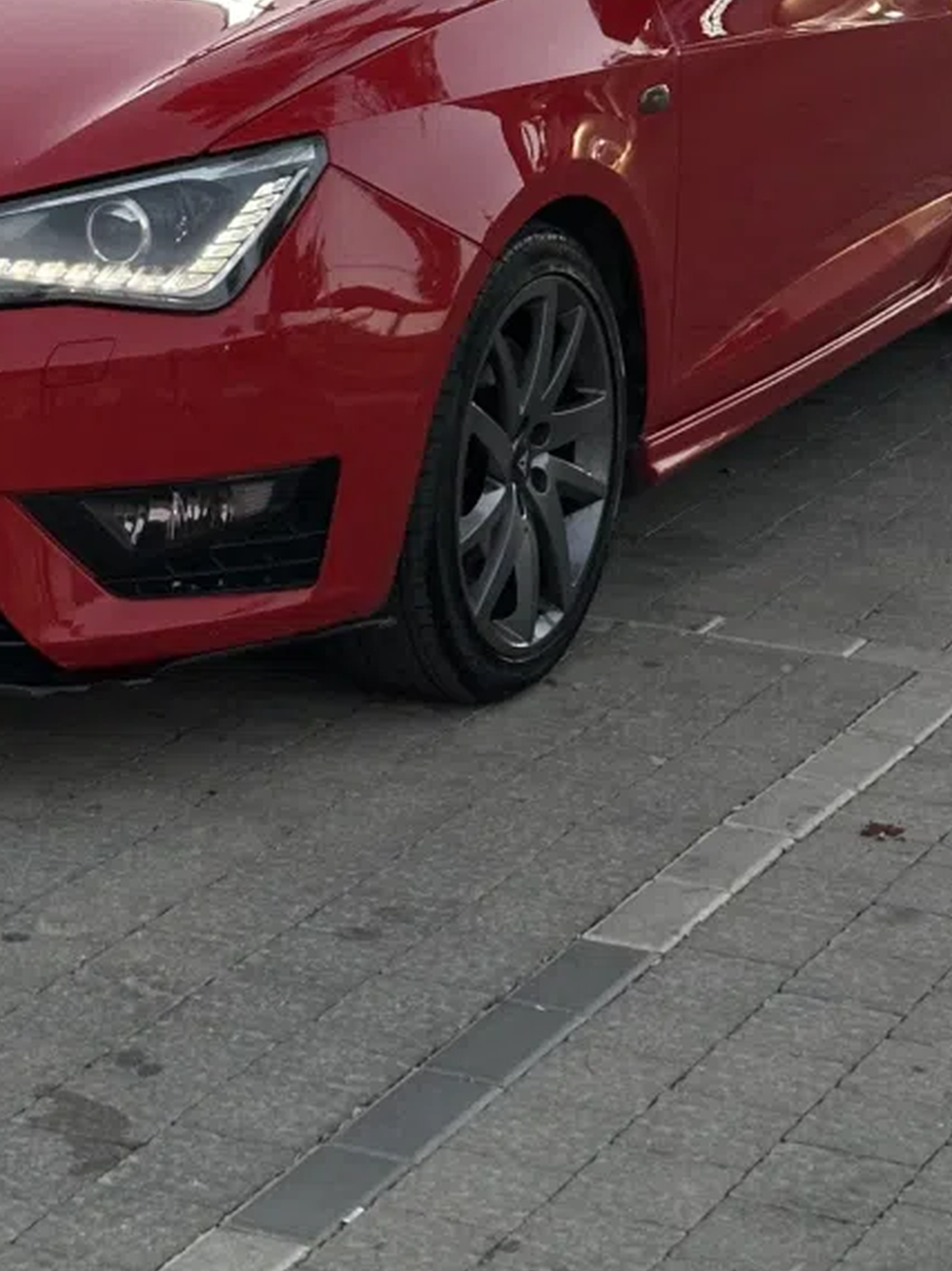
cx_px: 566
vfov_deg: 16.5
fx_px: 4220
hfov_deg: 12.9
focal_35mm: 115
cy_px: -222
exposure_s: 1/50
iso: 200
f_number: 1.78
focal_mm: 6.86
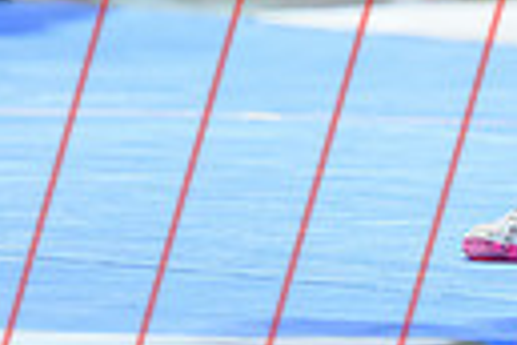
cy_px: -386
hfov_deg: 3.0
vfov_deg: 2.0
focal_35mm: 682
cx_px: 1071
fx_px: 9794
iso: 3200
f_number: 2.8
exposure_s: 1/800
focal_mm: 115
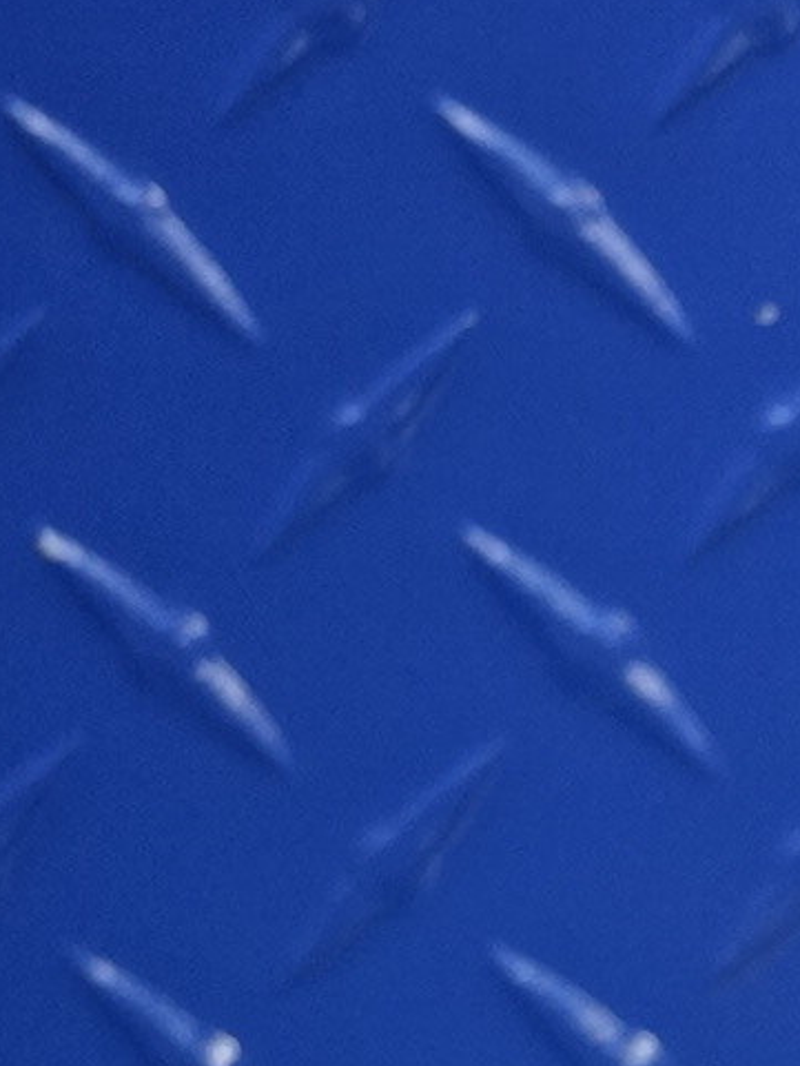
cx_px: 2650
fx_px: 8131
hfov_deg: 5.2
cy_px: 1290
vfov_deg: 7.4
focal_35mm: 264
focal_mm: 36
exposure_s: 1/80
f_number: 5.6
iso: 800
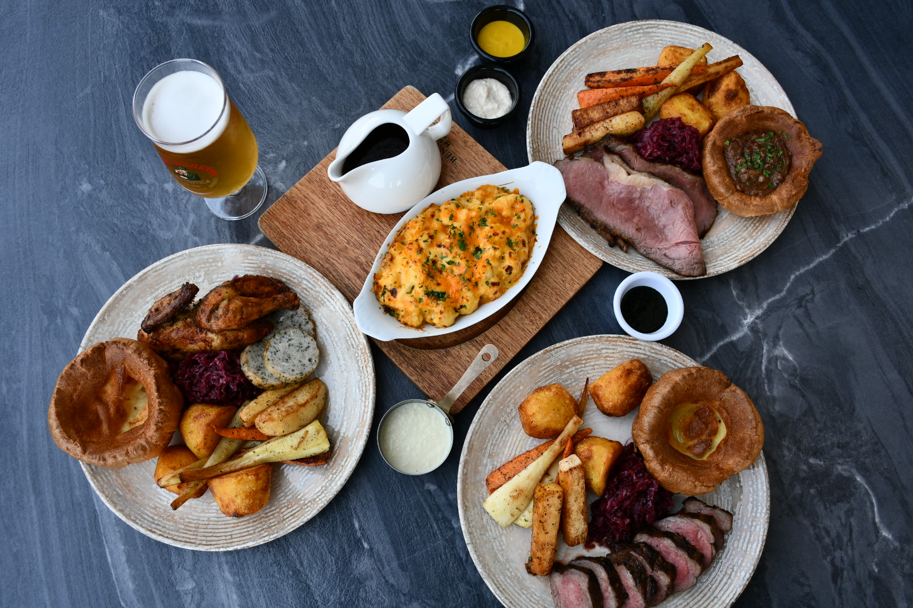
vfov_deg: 43.6
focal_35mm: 30
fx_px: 761
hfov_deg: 61.9
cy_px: 304
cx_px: 456
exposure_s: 1/250
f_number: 5.6
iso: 220
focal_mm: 20
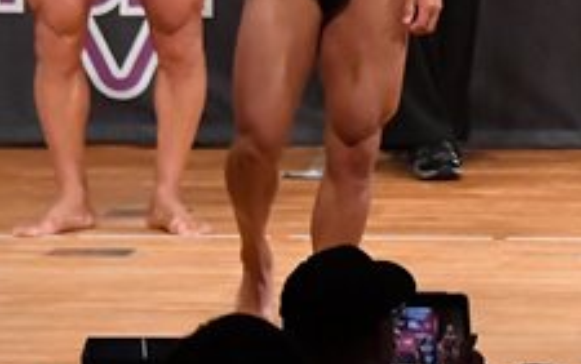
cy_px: -52
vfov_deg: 2.2
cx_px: 869
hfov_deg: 3.4
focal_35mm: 611
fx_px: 9682
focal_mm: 116
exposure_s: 1/400
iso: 8000
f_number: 5.6
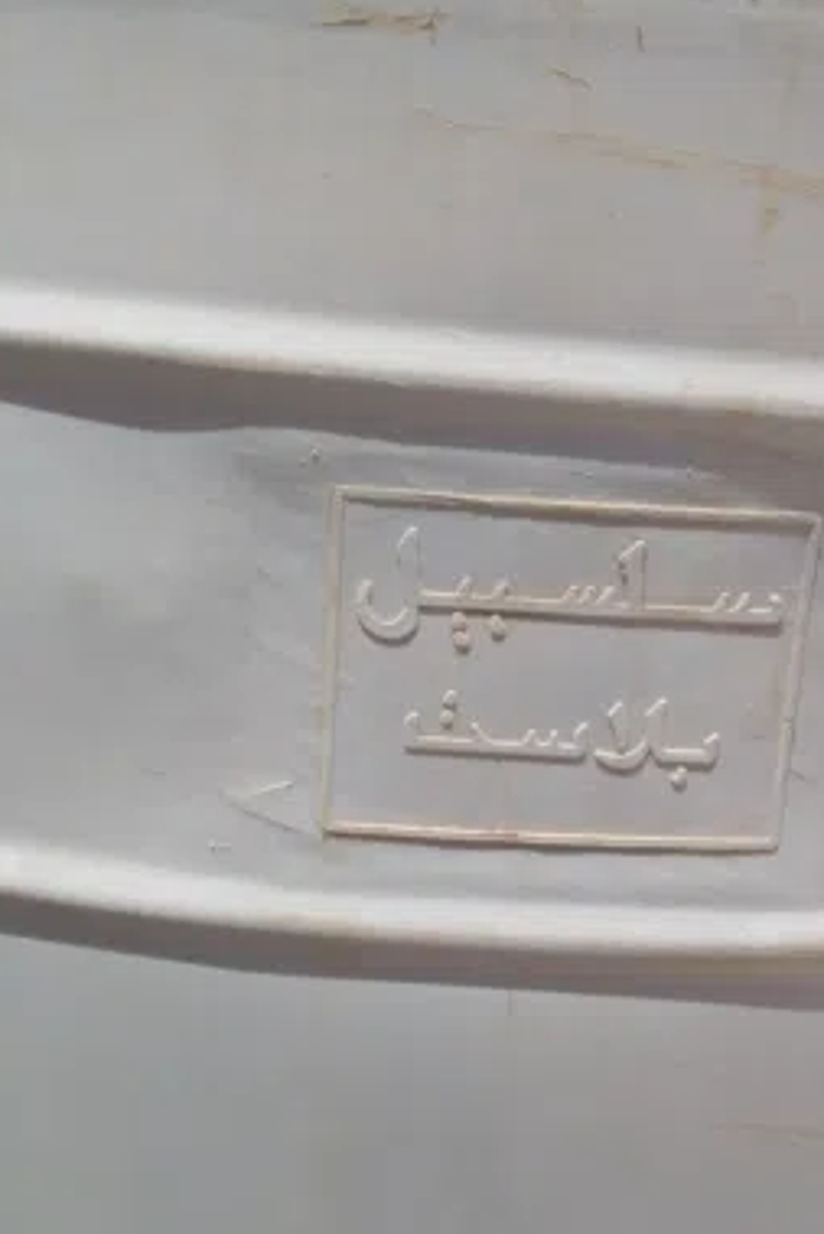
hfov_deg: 38.9
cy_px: 599
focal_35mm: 34
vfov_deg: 55.8
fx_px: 1166
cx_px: 459
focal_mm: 3.3
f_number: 2.2
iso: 40
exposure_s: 1/2707
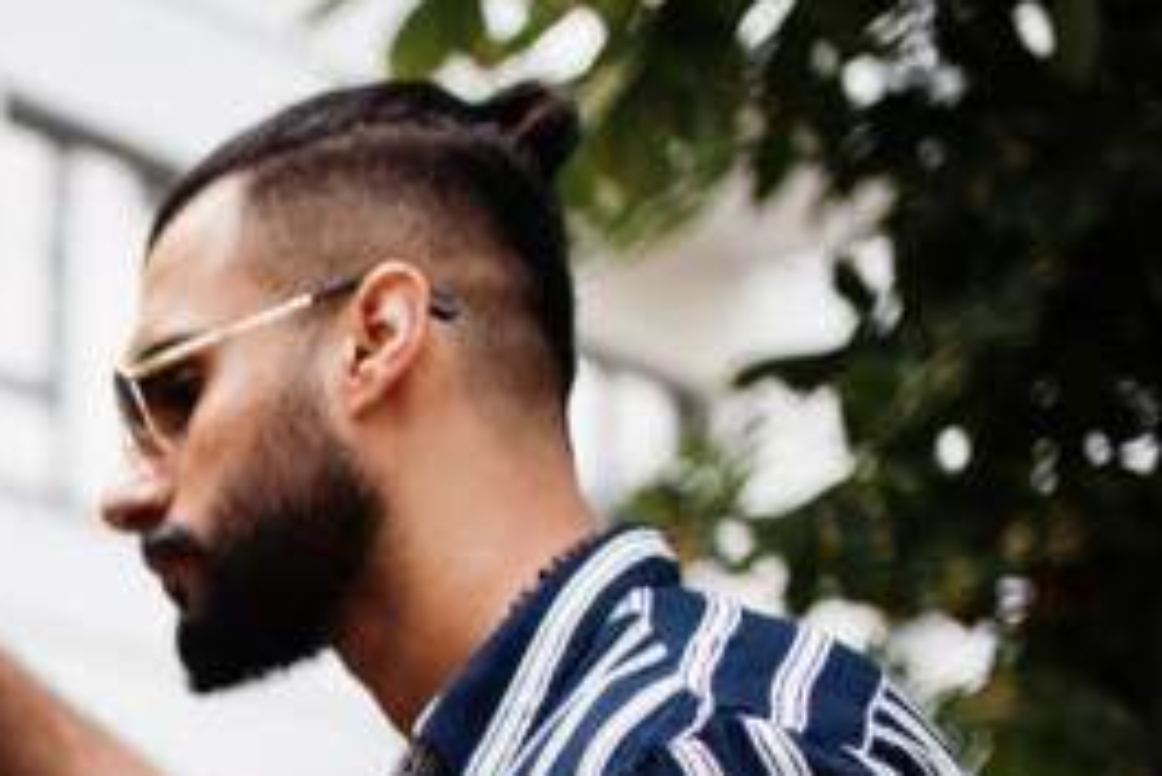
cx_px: -794
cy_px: 1418
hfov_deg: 13.8
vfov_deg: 9.6
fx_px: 4360
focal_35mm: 135
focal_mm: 35
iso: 200
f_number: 1.4
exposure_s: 1/1000
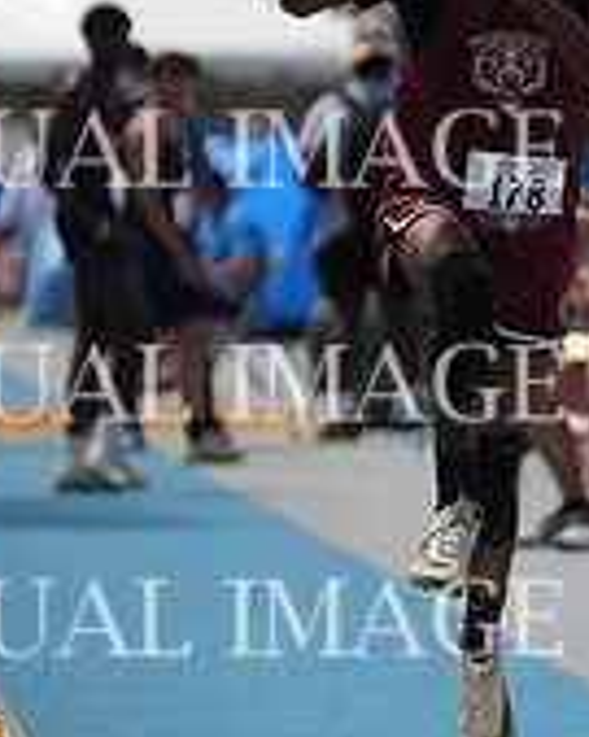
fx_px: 14024
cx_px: 569
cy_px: 266
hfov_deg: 2.4
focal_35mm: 643
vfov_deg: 3.0
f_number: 4
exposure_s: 1/8000
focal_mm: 200
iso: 400
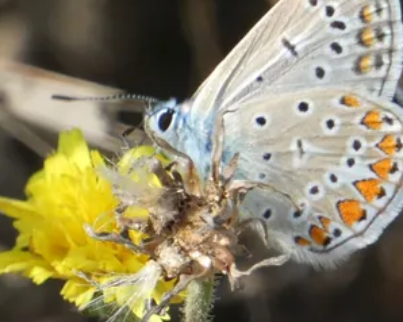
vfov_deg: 1.3
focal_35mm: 1187
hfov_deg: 1.6
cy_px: 162
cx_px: 253
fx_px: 14148
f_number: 5.6
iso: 80
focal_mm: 101.4
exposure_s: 1/125
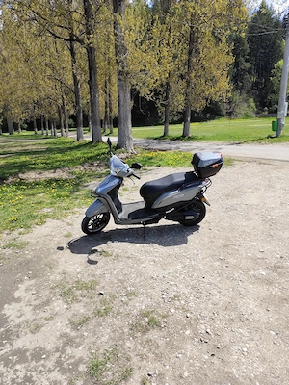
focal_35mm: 23
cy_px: 192
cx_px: 144
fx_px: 256
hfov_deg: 58.9
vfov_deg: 73.9
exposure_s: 1/787
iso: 50
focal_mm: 6.14
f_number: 1.65
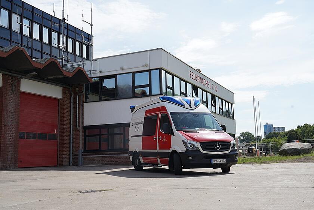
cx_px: 157
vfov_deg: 33.4
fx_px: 349
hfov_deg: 48.5
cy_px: 105
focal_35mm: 40
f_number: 9
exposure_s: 1/250
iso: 100
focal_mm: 40
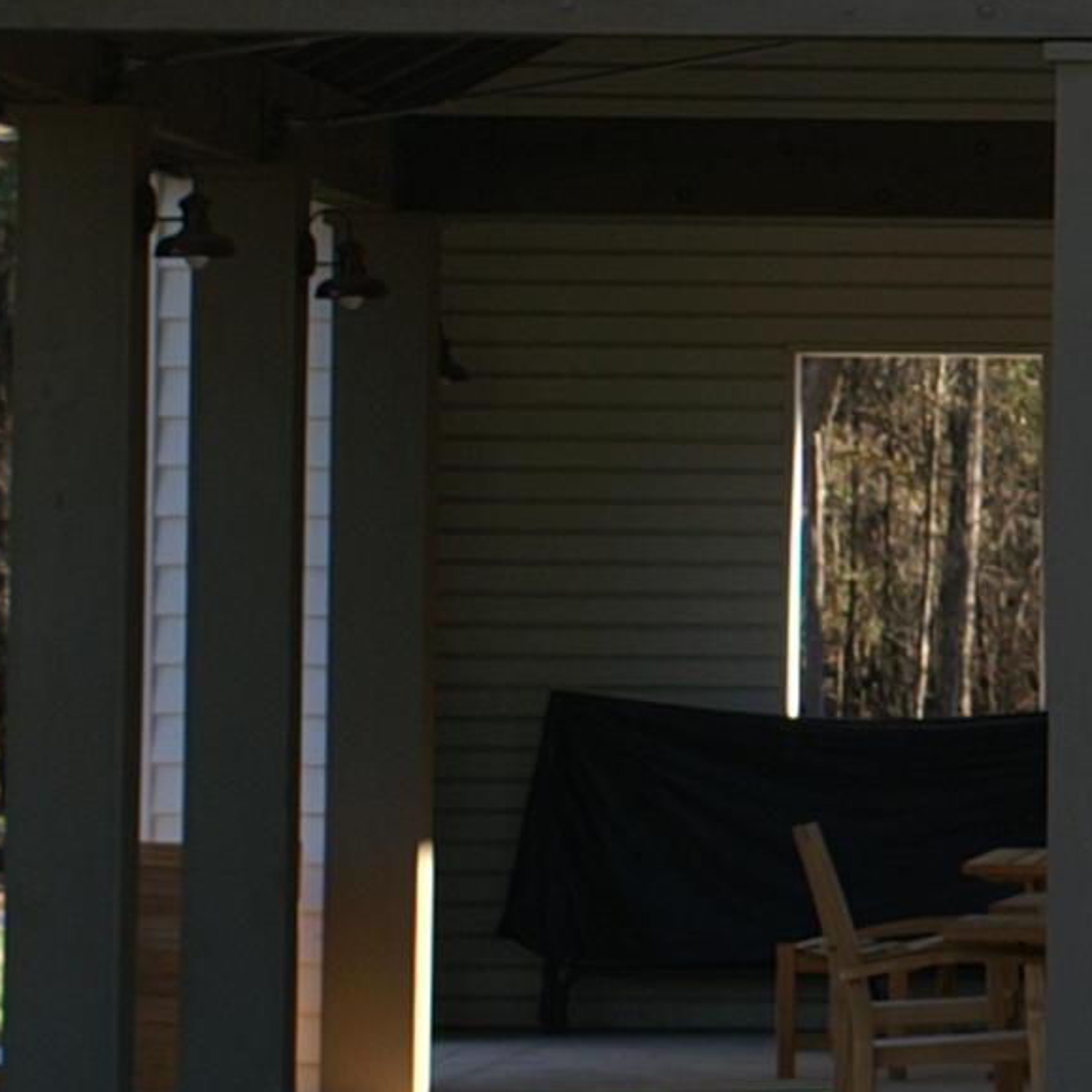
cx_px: 1780
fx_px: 9422
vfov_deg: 6.6
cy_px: 123
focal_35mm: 264
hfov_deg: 6.5
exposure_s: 1/125
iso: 100
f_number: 7.1
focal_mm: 40
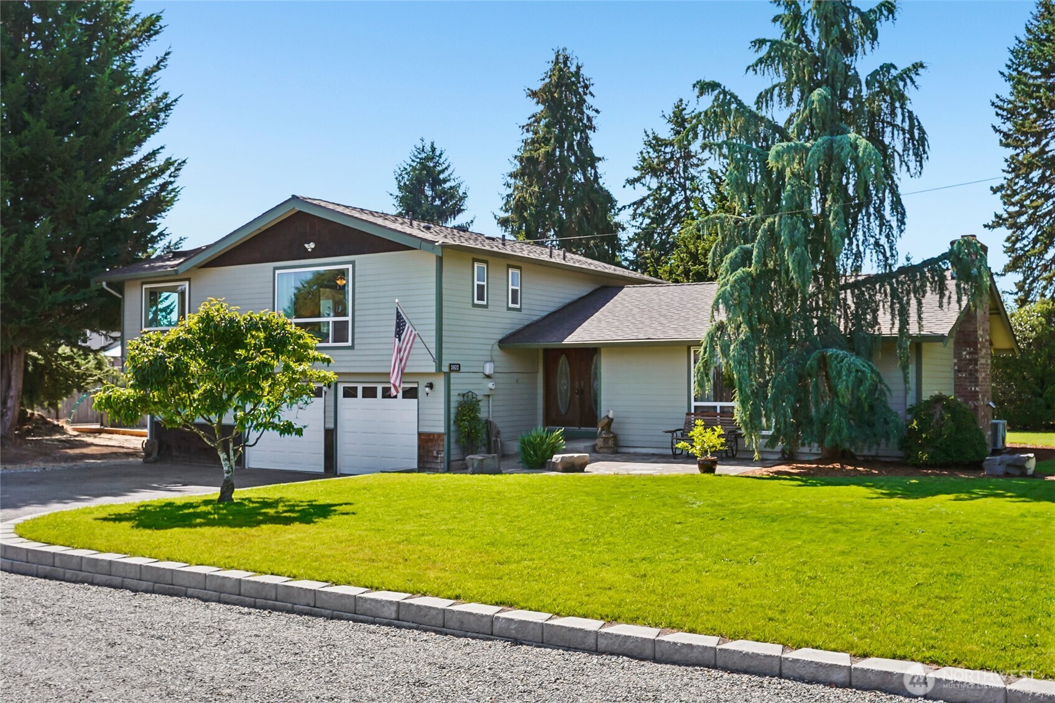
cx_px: 528
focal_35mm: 34
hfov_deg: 55.8
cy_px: 352
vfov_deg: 38.9
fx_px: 996
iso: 100
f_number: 8
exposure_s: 1/200
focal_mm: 23
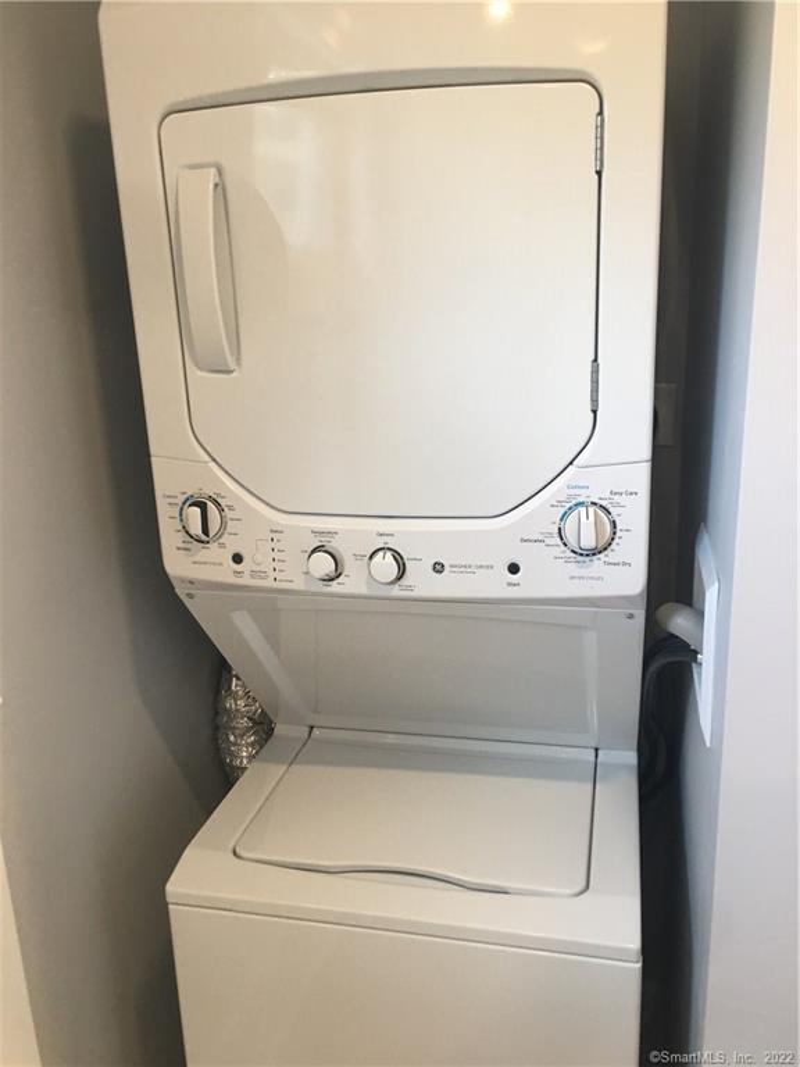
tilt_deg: -15.7
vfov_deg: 61.7
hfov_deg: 48.2
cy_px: 534
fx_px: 894
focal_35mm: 29
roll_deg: +2.1
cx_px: 400
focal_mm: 4.15
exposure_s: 1/30
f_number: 2.2
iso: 40
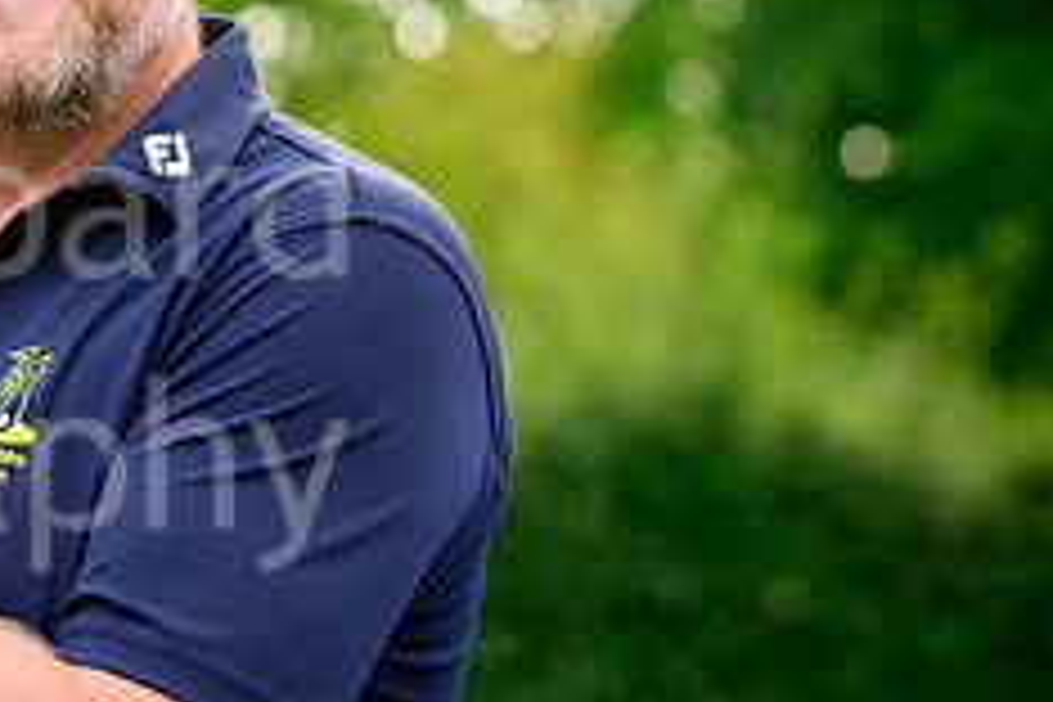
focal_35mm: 260
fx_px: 7604
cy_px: 245
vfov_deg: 5.3
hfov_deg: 7.8
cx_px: -225
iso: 800
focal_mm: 105
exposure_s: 1/1000
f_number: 4
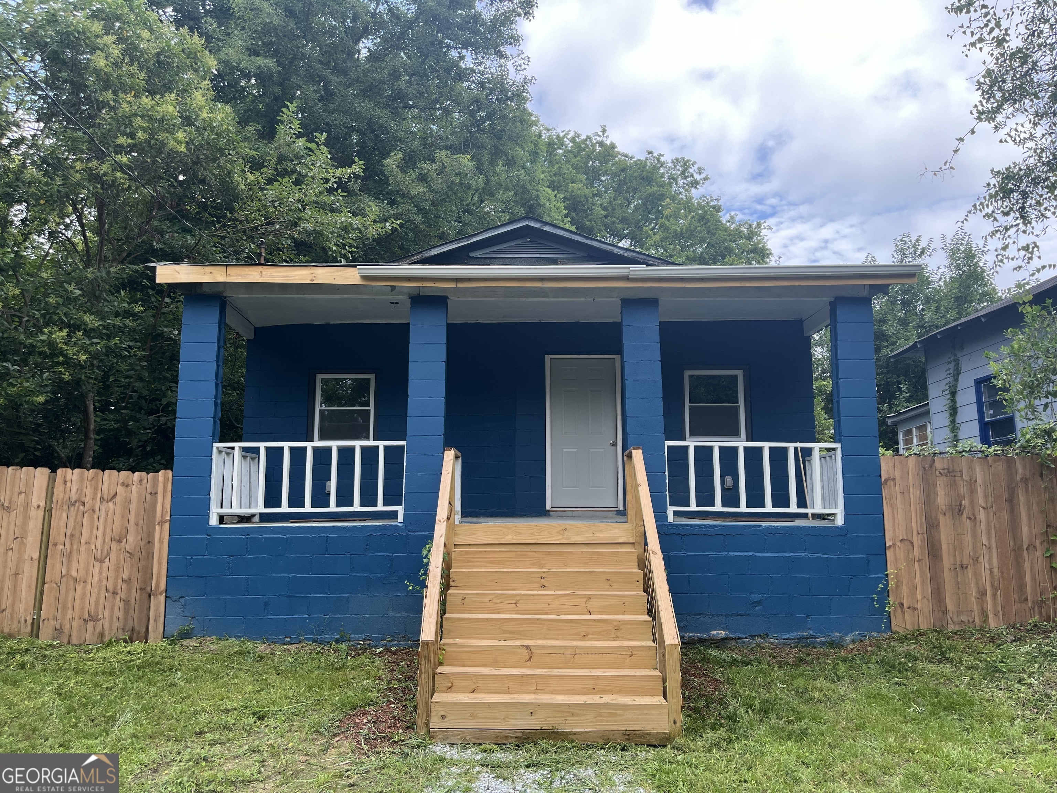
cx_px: 528
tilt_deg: +8.9
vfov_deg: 53.1
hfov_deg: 67.3
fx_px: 794
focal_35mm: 26
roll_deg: -0.1
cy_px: 396
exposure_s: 1/1028
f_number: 1.6
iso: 50
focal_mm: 5.1
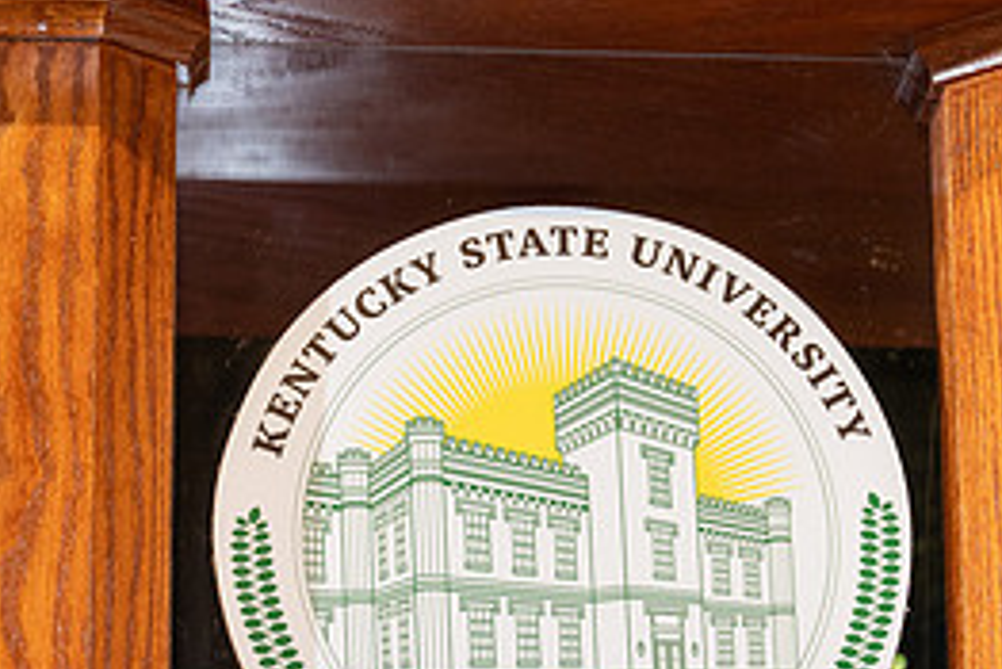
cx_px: 585
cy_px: 541
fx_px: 4316
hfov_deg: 13.2
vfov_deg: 8.8
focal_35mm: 155
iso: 800
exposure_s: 1/200
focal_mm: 70
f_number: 4.5
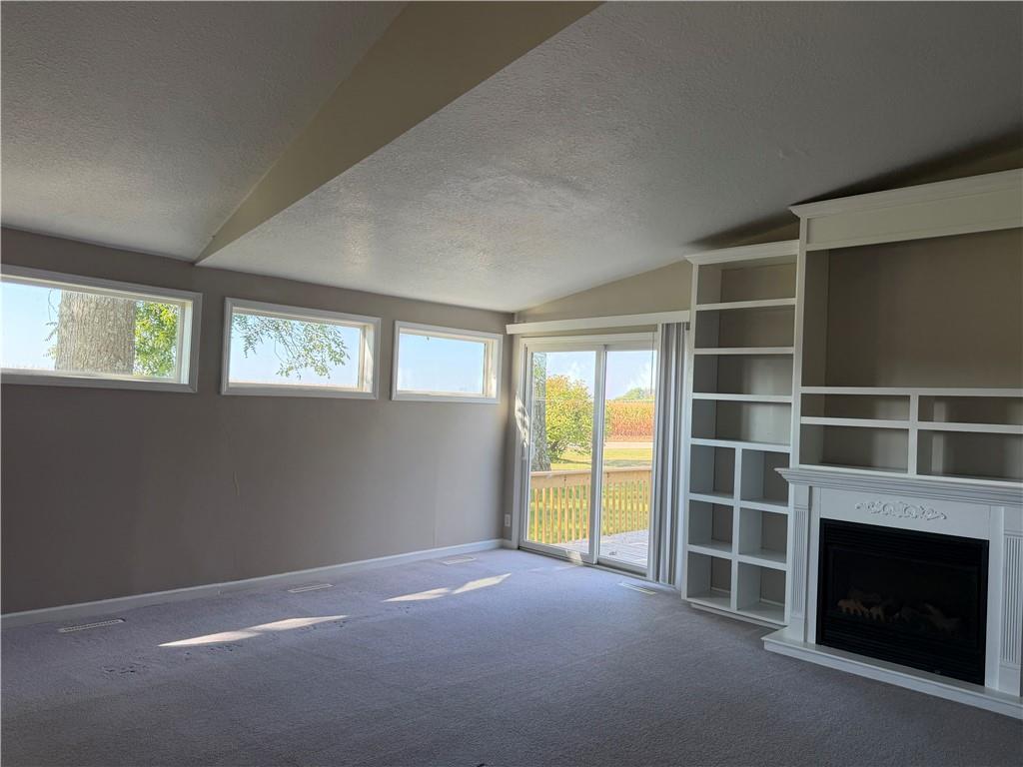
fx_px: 709
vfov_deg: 56.8
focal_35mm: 24
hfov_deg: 71.6
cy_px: 384
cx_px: 512
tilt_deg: +1.3
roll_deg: -1.9
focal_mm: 6.76
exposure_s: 1/180
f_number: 1.78
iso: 100
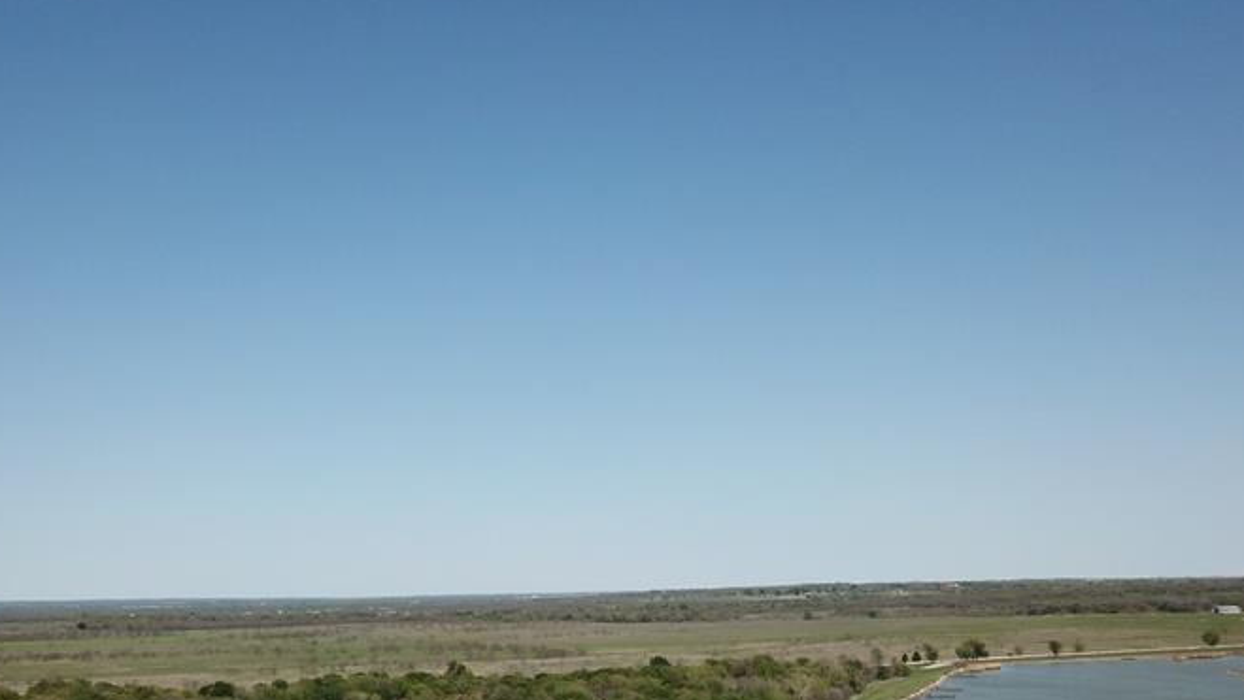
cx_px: 547
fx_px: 1452
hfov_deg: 46.3
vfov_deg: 25.7
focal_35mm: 44
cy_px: 711
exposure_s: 1/2119
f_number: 2.2
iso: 100
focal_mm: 4.73
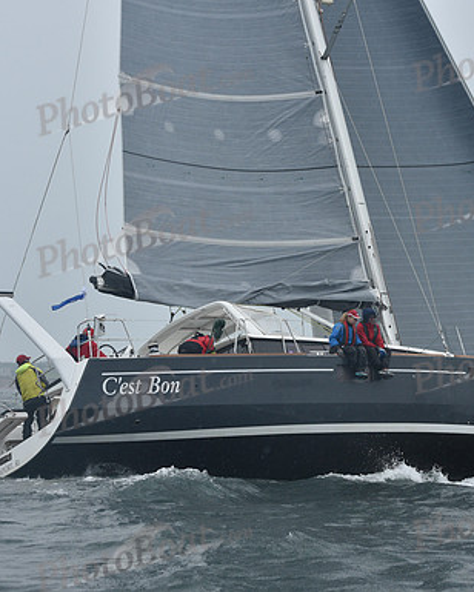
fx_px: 1736
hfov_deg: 15.5
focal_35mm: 99
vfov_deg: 19.4
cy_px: 296
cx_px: 334
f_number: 6.3
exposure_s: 1/1000
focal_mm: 70
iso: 320
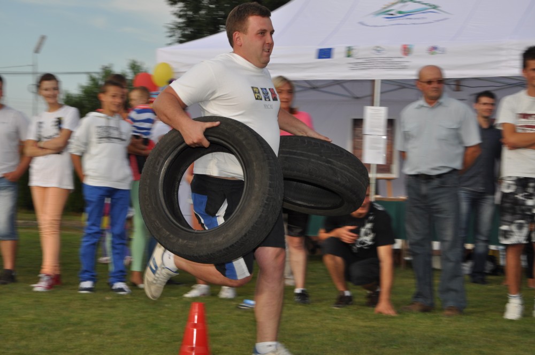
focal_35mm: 87
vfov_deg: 15.7
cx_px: 268
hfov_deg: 23.4
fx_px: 1291
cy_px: 178
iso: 200
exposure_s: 1/200
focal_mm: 58
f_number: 9
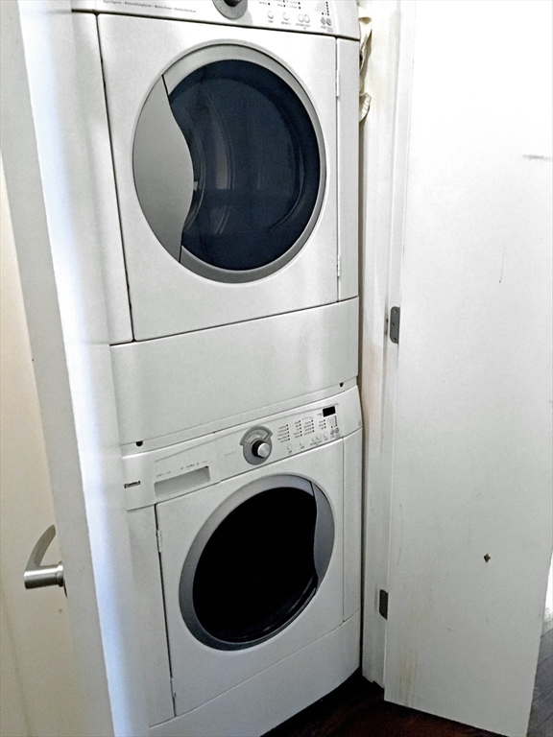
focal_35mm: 29
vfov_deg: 61.7
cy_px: 368
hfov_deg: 48.2
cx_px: 276
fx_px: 618
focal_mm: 4.15
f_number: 2.2
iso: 400
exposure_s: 1/15
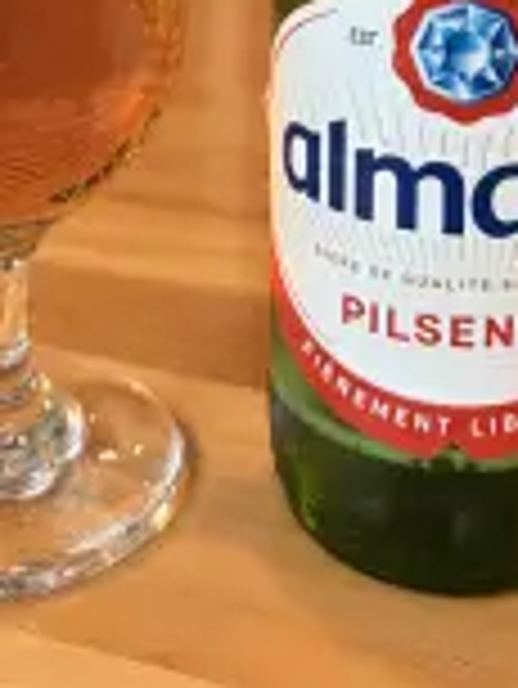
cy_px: -117
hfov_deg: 21.6
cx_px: 261
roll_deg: +0.7
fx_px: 1355
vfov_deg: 25.8
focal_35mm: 68
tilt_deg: -11.4
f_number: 1.6
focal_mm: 5.96
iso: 100
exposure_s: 1/60
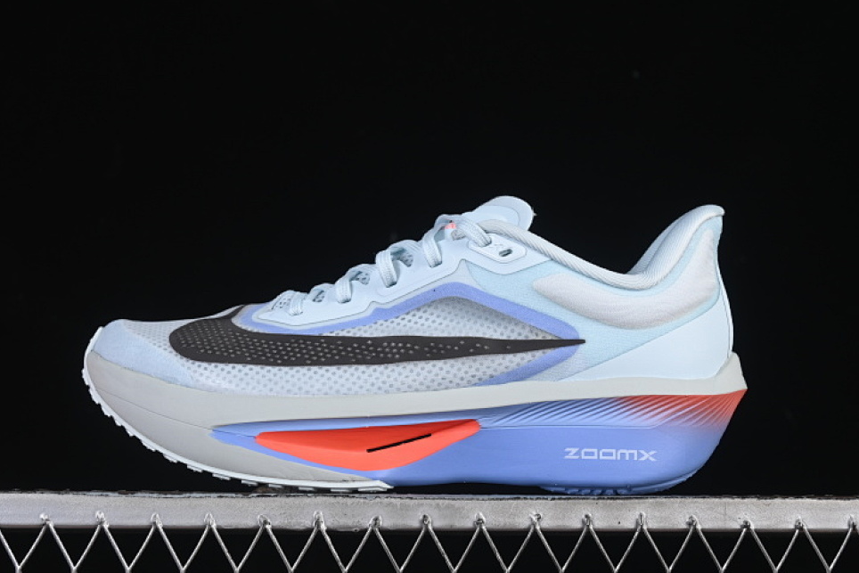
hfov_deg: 24.2
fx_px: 2004
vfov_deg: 16.3
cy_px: 297
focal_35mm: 84
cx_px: 424
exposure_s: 1/80
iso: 160
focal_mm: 50
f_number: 8
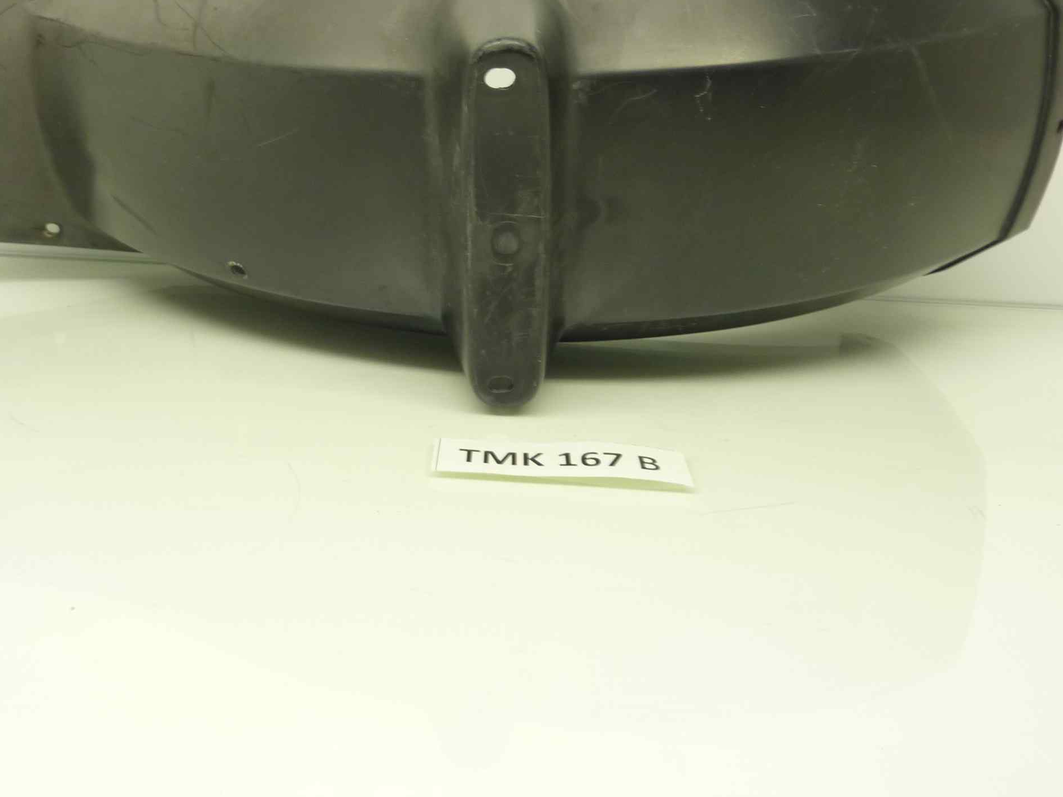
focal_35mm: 34
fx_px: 1044
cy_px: 257
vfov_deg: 41.2
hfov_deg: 53.7
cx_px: 442
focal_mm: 4.1
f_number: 3.3
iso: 125
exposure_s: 1/15
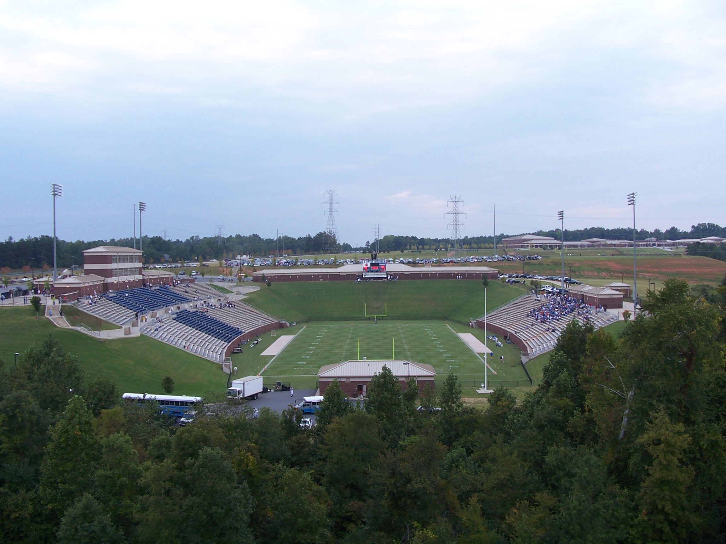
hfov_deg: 52.6
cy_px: 272
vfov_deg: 40.7
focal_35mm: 35
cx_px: 363
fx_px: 734
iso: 80
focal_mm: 6
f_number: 2.8
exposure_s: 1/180
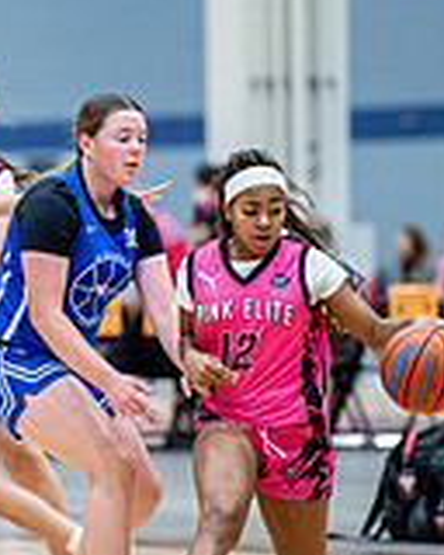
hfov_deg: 2.9
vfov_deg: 3.7
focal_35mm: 526
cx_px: -26
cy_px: 253
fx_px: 8640
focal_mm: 200
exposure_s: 1/400
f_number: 2.8
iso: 2000
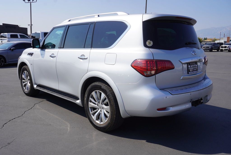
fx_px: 212
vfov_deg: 40.0
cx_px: 116
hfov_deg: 57.2
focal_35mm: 33
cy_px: 78
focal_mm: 22
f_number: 10
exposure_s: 1/200
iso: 100
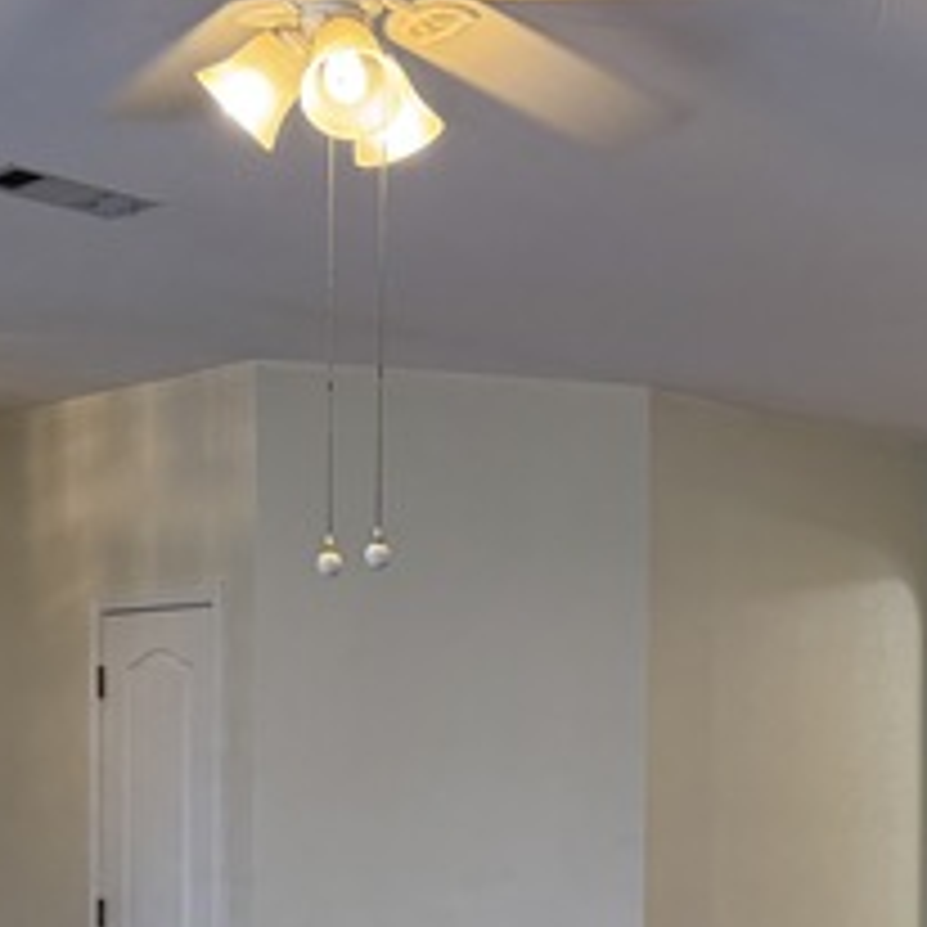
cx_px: 662
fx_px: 2000
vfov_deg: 25.3
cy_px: 828
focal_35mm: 66
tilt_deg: -1.5
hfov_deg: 25.9
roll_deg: -0.8
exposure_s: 1/120
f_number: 1.78
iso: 200
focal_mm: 6.76
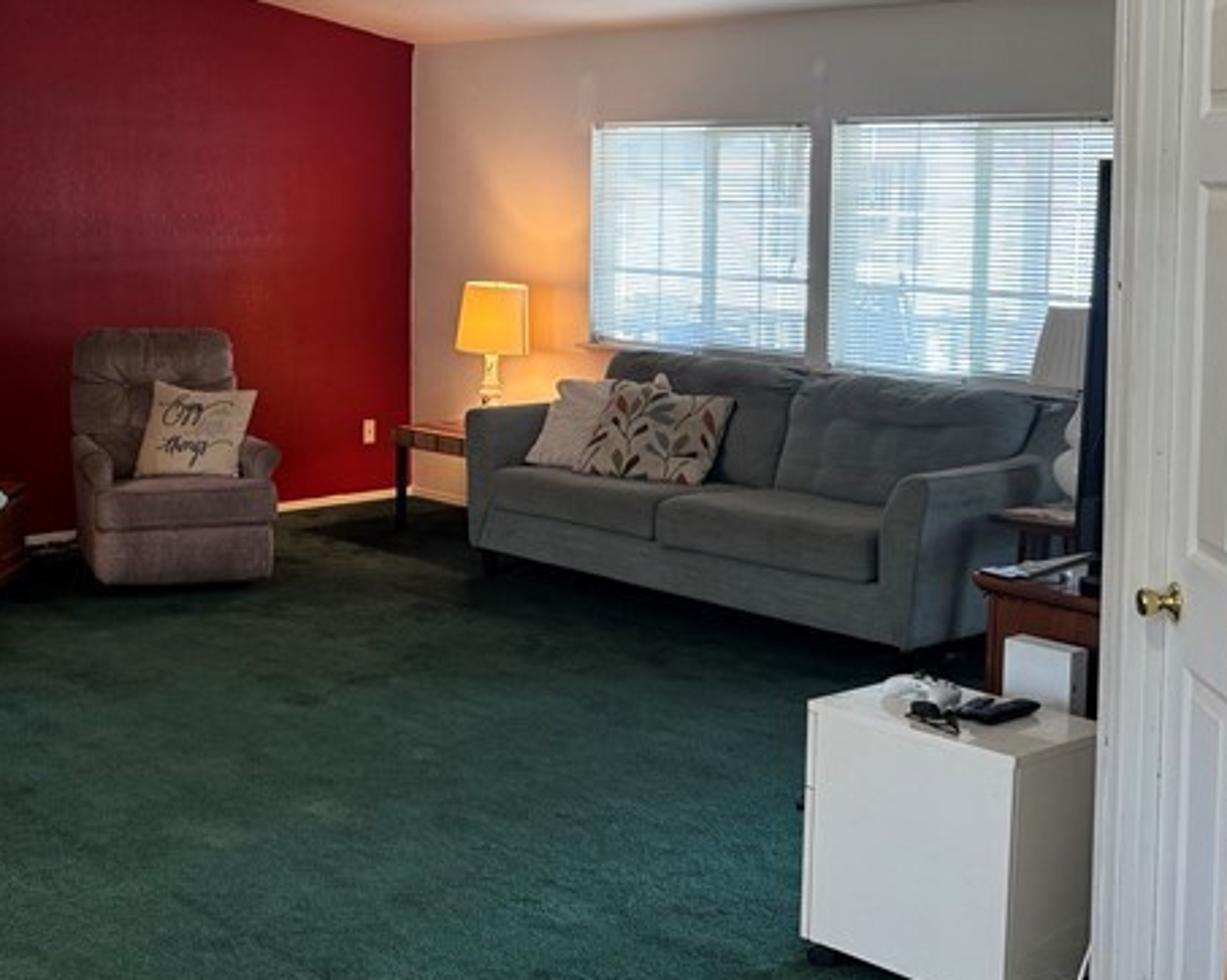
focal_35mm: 53
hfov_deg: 34.3
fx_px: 1924
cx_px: 246
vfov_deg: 28.3
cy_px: 300
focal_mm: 6.76
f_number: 1.78
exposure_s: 1/60
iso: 125
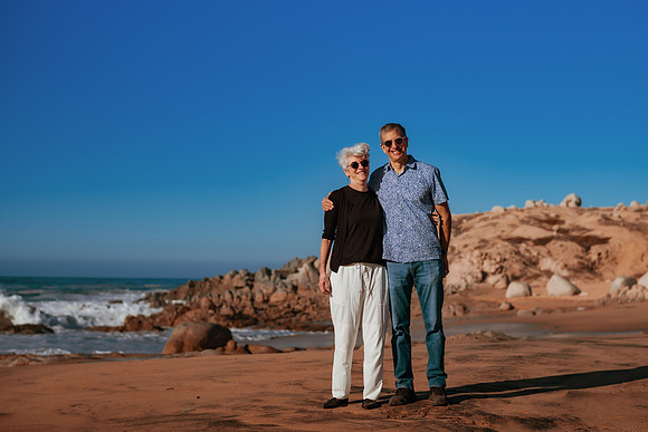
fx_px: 1044
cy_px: 216
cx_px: 324
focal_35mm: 58
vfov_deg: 23.4
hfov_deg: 34.5
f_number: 3.2
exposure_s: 1/8000
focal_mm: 58
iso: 50
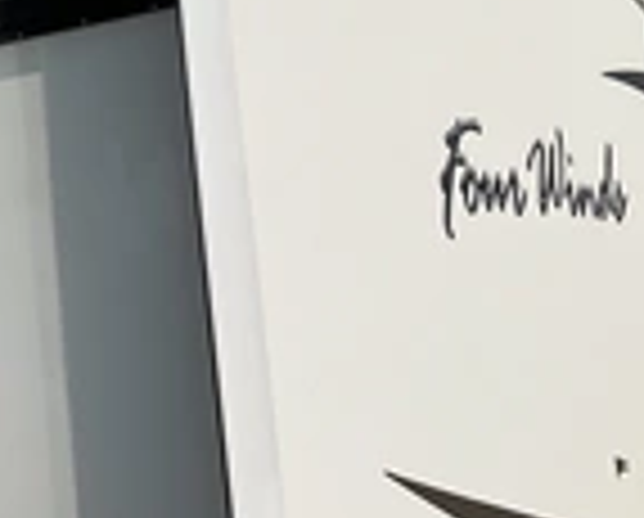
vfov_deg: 19.0
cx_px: -77
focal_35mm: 79
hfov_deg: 22.6
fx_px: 1509
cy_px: 27
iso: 25
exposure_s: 1/4785
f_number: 1.8
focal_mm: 3
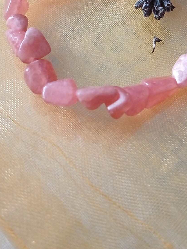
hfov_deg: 24.1
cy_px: -4
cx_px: 142
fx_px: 432
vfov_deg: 29.8
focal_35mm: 60
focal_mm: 3.98
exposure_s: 1/50
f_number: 1.8
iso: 250
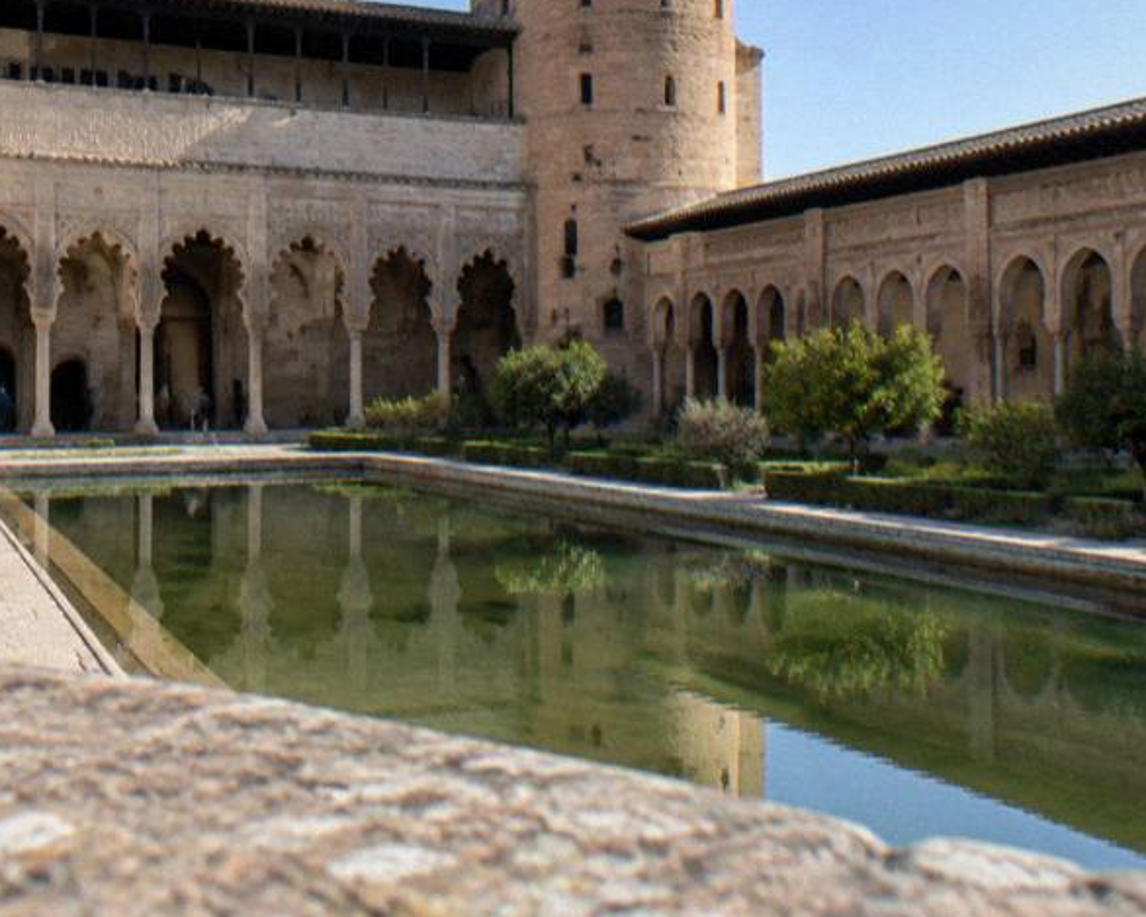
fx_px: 1900
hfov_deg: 33.6
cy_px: 325
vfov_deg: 27.0
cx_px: 561
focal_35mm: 56
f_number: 9
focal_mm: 35
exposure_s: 1/400
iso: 500
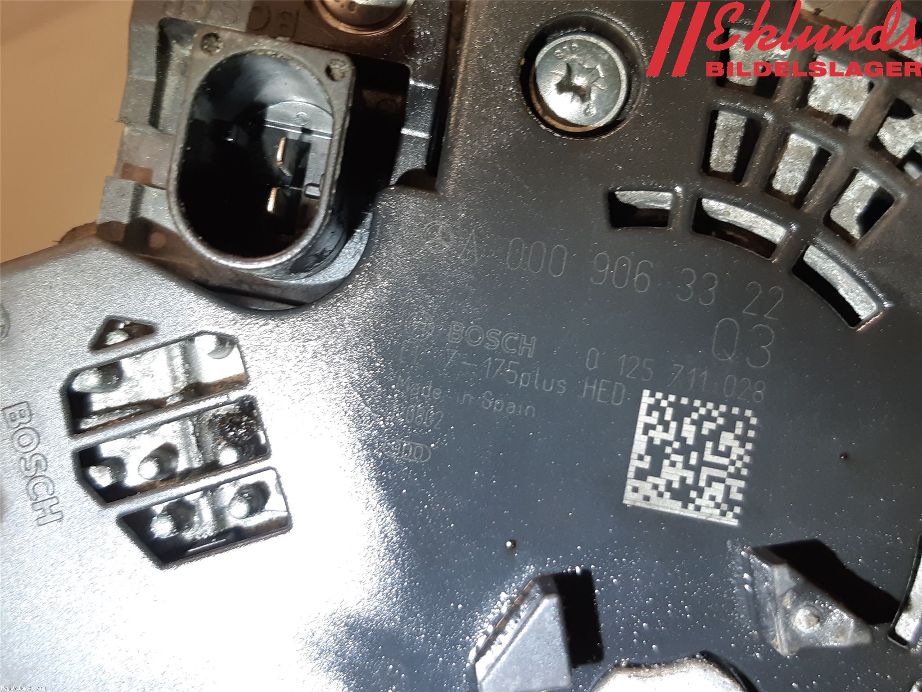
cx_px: 461
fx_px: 693
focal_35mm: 26
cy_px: 346
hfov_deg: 67.3
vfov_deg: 53.1
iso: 80
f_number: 1.7
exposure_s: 1/50
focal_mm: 3.93
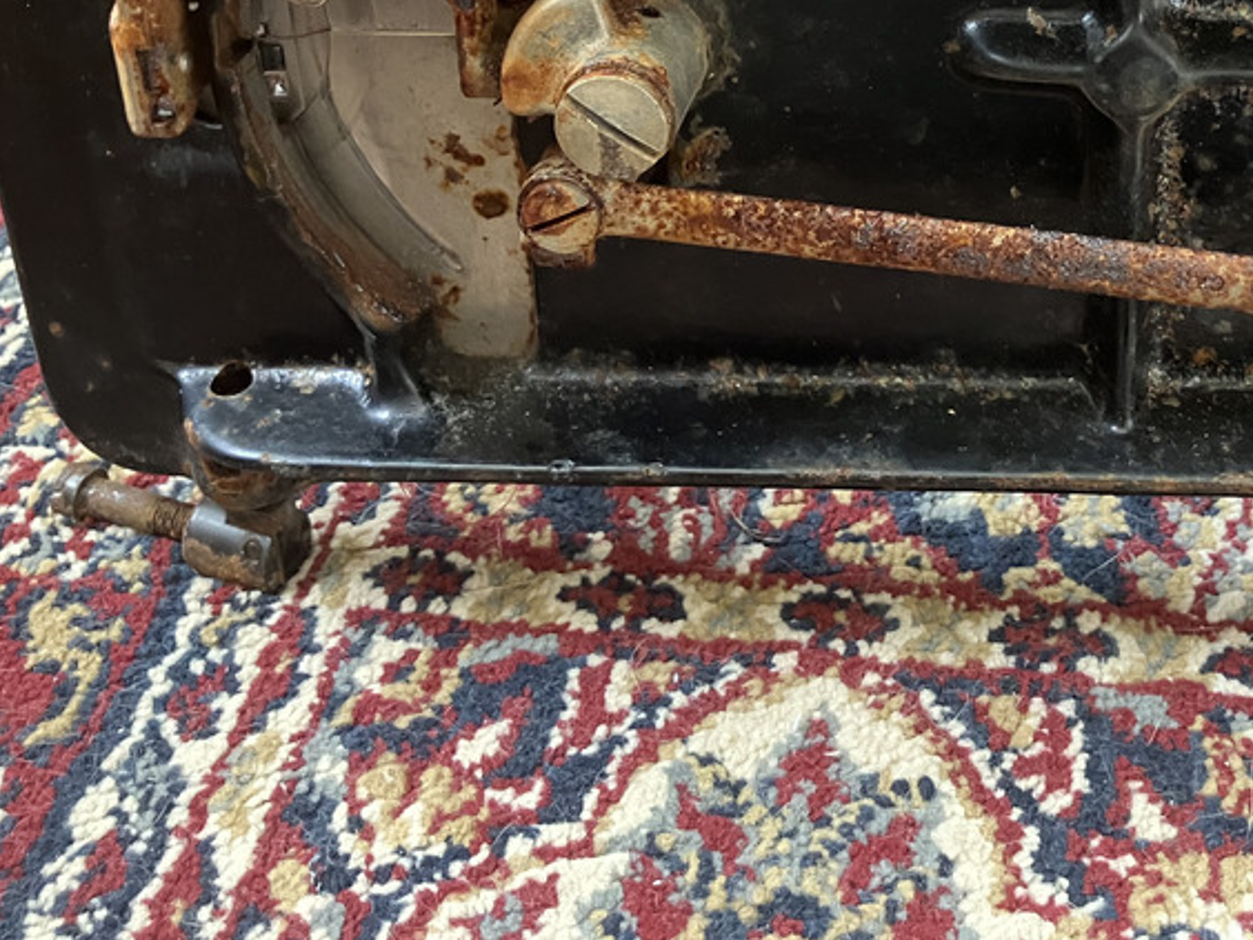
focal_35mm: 50
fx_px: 1810
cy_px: 164
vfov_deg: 28.4
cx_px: 920
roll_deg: -2.2
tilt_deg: -36.8
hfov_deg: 37.4
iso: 400
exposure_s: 1/31
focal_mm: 3.99
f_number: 1.8
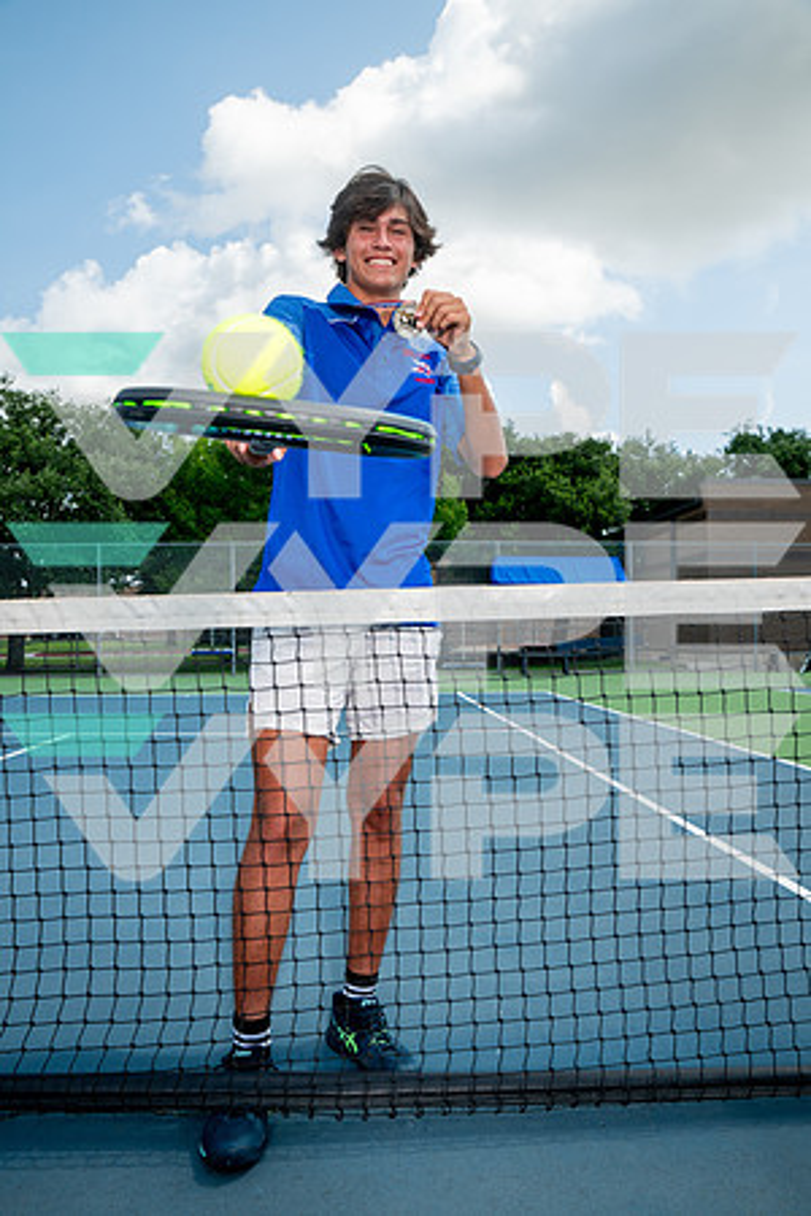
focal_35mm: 26
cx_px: 406
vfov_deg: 69.4
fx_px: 879
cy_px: 608
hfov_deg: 49.6
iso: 125
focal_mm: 26
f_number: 7.1
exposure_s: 1/400
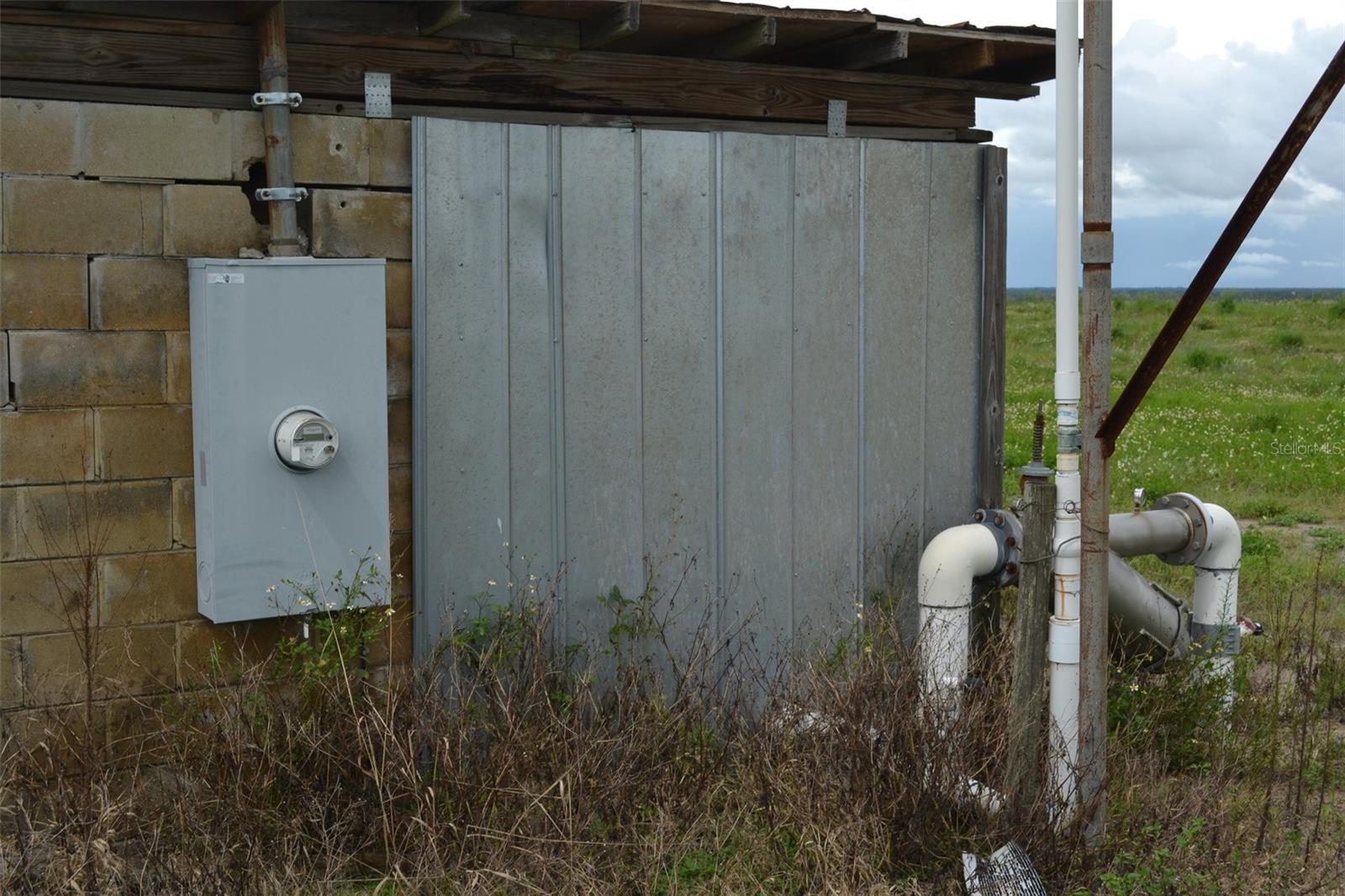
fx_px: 1569
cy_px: 448
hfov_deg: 46.4
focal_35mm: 42
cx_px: 672
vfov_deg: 31.9
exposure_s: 1/250
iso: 100
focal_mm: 28
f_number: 8
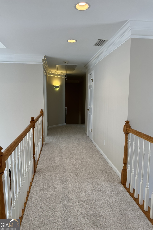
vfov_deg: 71.5
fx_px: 159
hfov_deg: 51.2
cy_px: 115
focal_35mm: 25
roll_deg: -0.4
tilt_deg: -7.0
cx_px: 72
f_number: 1.78
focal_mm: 6.76
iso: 100
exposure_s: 1/120
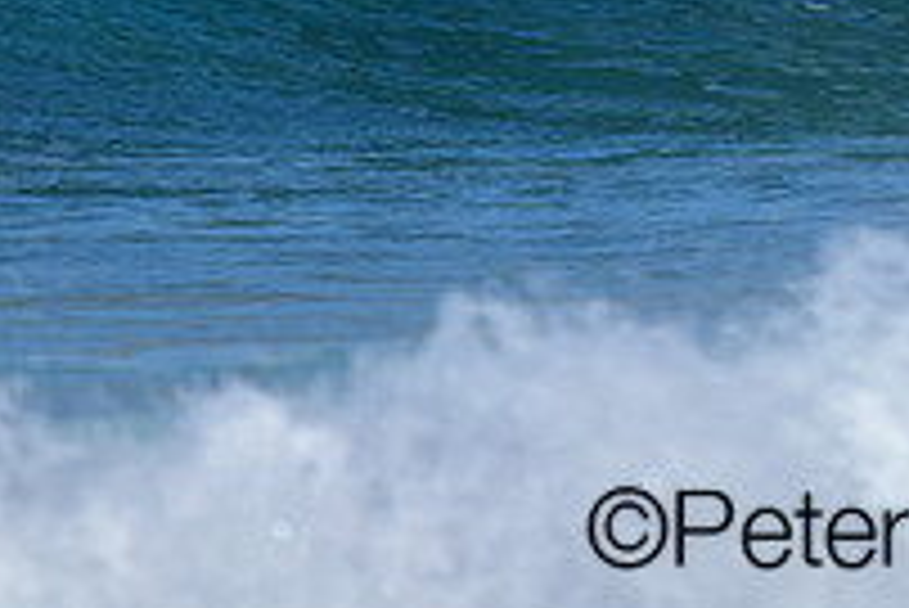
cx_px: 1134
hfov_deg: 0.7
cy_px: -340
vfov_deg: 0.4
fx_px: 79946
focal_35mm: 3164
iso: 220
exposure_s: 1/2000
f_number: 6.3
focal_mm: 800
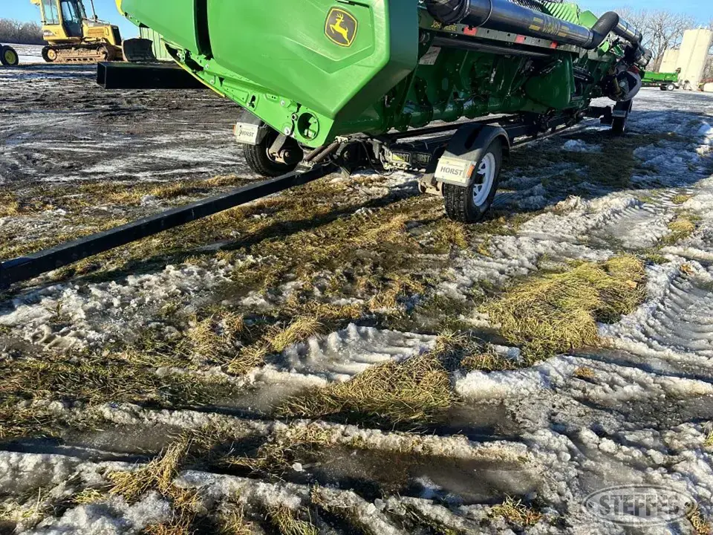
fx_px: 494
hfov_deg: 71.6
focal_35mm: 24
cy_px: 268
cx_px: 356
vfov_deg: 56.8
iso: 80
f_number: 1.78
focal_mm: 6.86
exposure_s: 1/2070
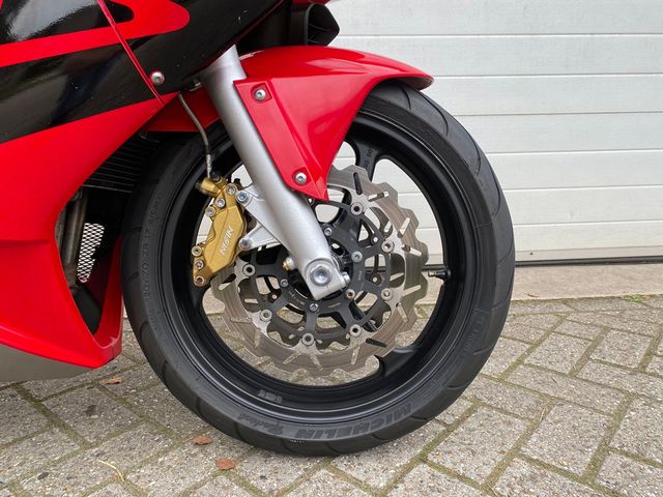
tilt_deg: -12.5
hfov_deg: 67.3
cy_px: 248
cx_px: 332
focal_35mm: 26
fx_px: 498
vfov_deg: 53.1
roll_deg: +0.2
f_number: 1.8
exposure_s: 1/357
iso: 32
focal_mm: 4.25
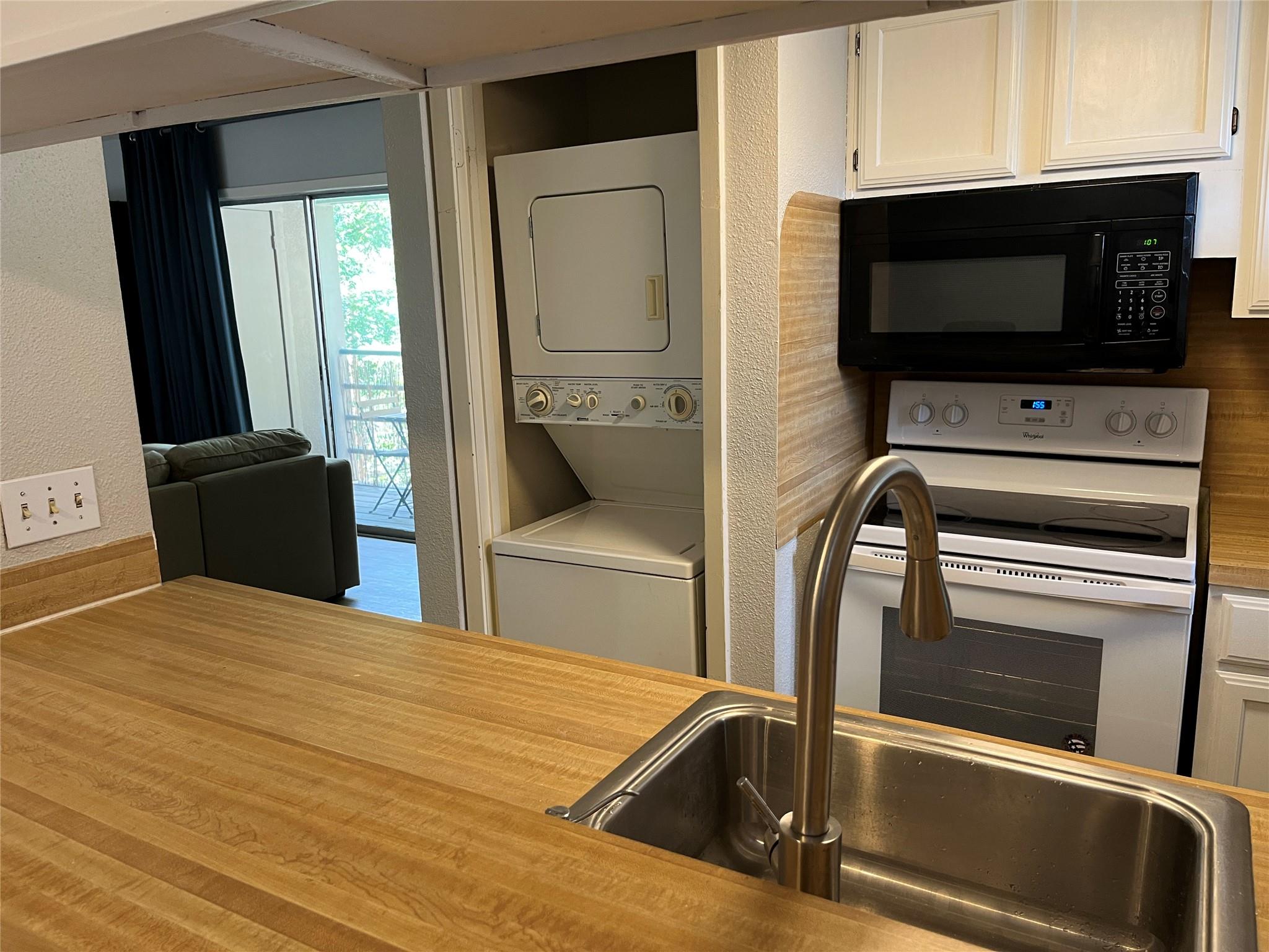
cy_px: 476
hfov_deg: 67.3
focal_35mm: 26
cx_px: 634
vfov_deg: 53.1
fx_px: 953
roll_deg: +1.2
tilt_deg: -12.3
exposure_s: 1/60
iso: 125
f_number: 1.6
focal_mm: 5.1
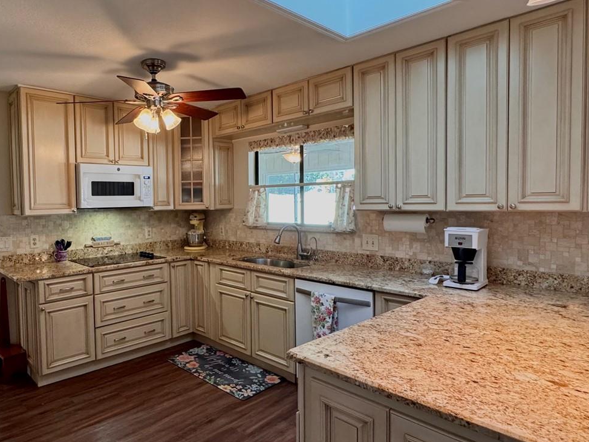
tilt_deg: -2.5
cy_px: 217
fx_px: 391
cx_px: 200
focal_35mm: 23
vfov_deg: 58.9
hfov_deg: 71.9
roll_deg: +0.9
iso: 320
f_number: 2.2
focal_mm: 2.22
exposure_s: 1/120
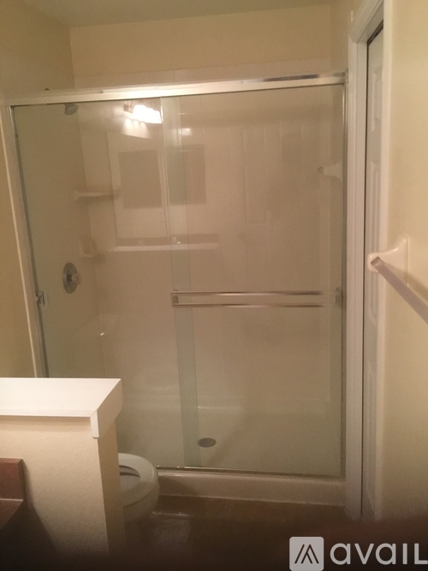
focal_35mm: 29
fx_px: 478
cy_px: 286
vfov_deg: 61.7
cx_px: 214
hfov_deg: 48.2
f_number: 2.2
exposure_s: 1/15
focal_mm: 4.15
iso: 100
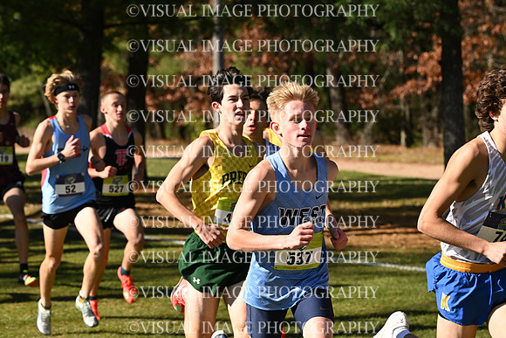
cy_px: 169
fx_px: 1898
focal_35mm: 135
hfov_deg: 15.2
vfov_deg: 10.2
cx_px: 253
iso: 400
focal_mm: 135
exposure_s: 1/1000
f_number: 7.1
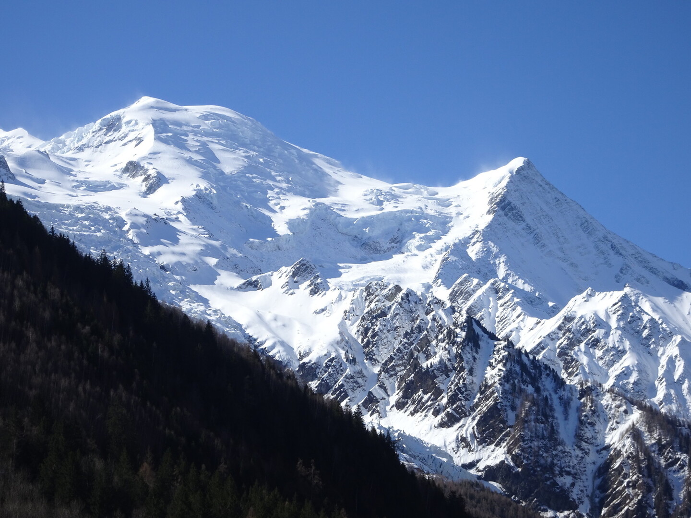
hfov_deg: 20.4
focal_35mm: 96
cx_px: 346
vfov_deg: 15.4
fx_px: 1916
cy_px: 259
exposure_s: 1/640
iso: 80
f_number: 5
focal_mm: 16.46
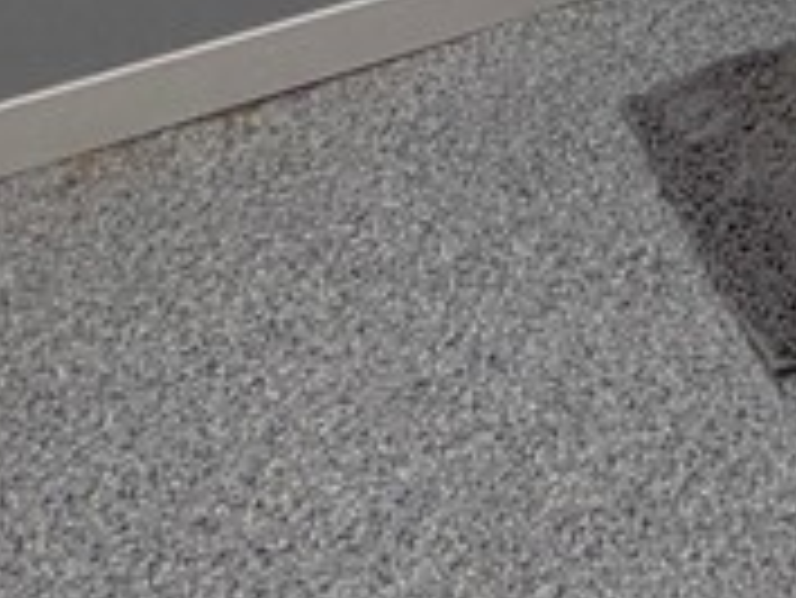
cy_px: -953
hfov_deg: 22.2
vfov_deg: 12.7
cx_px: 962
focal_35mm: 81
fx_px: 1864
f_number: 2.2
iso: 125
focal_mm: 2.22
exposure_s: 1/120
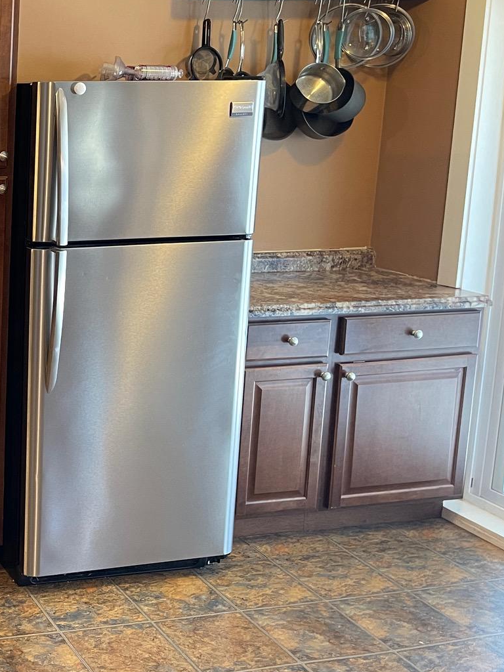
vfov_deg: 38.1
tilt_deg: -11.1
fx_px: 971
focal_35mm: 50
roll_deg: +0.6
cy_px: 288
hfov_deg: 25.3
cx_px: -144
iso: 250
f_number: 1.6
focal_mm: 5.1
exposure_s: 1/60
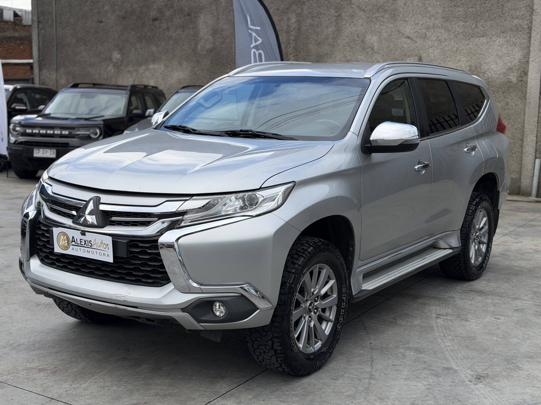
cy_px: 202
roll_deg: -0.6
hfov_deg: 39.7
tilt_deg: -7.8
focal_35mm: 48
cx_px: 270
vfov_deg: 30.3
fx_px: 750
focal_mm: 6.76
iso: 64
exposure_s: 1/2865
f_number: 1.78
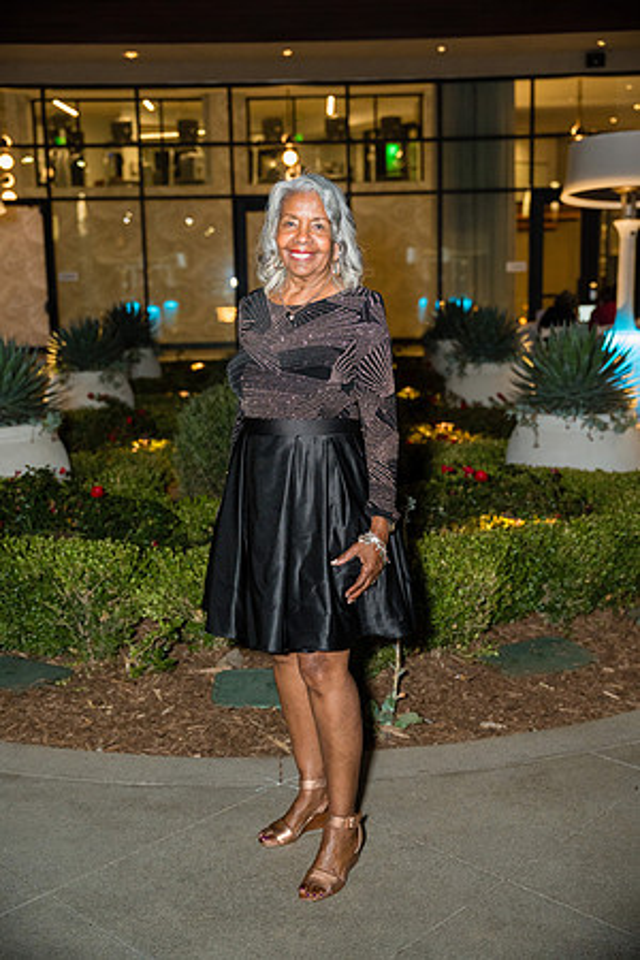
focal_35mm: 42
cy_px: 480
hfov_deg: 31.8
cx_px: 320
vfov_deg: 46.3
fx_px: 1123
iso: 3200
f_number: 2.8
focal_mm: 42.1
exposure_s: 1/125
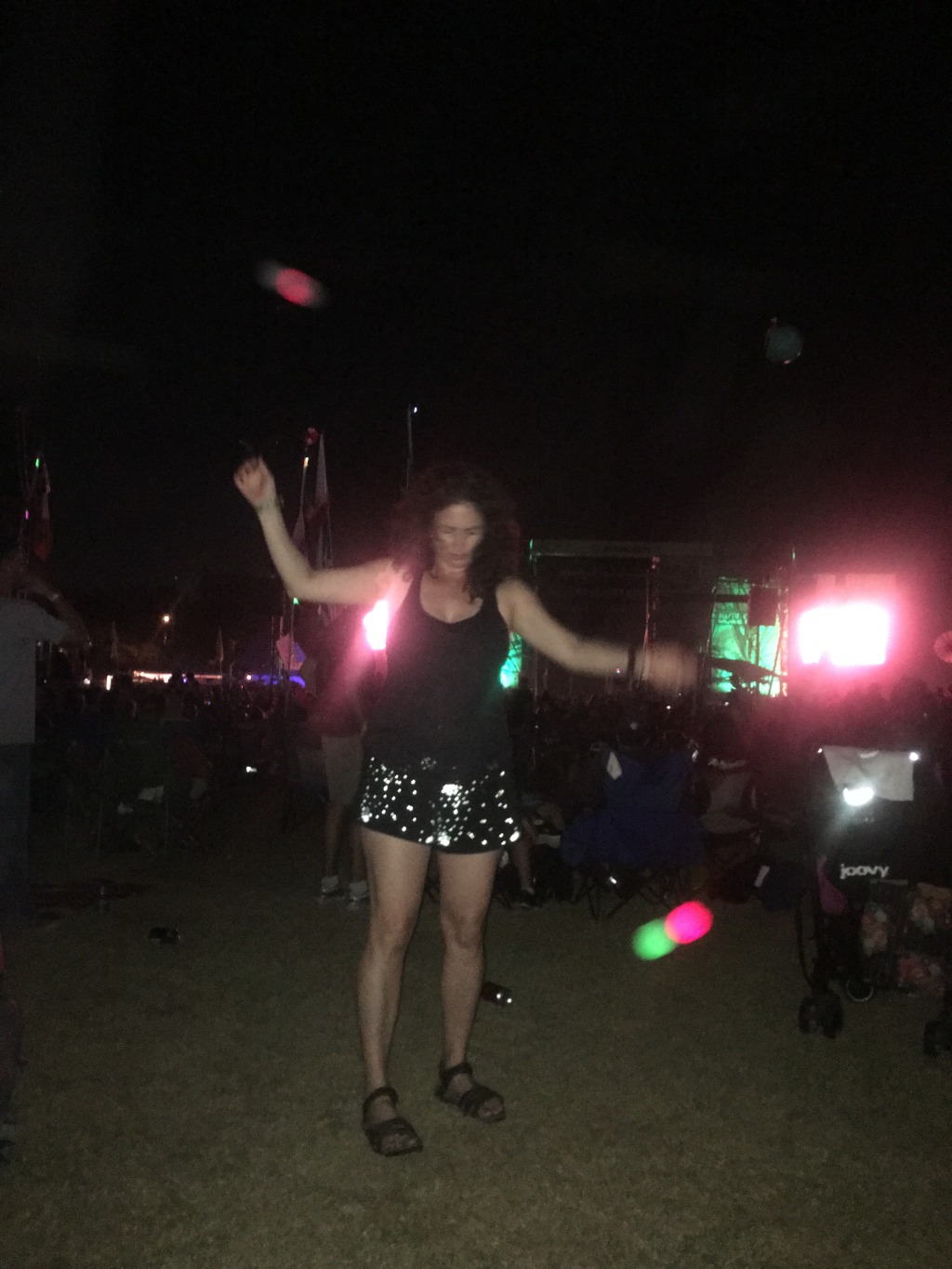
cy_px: 634
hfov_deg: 48.2
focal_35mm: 29
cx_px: 476
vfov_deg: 61.7
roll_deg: -0.8
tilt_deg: +3.8
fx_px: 1063
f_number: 2.2
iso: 640
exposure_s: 1/16
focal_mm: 4.15
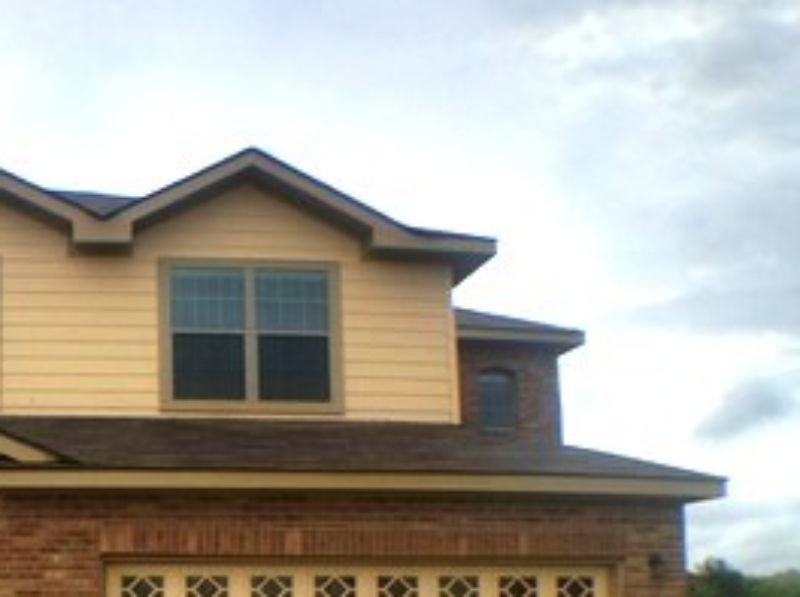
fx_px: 1569
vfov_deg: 21.0
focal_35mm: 68
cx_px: 30
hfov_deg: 27.2
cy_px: 564
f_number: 2.4
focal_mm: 4.28
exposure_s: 1/1227
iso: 64
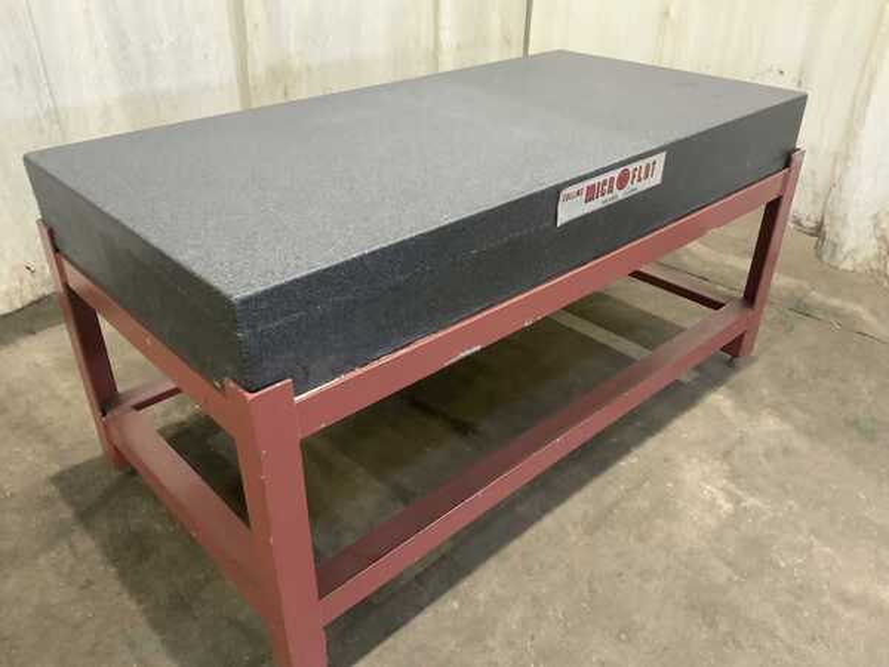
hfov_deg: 61.7
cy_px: 334
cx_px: 444
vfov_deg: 48.2
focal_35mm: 29
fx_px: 745
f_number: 1.8
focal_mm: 3
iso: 200
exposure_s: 1/40
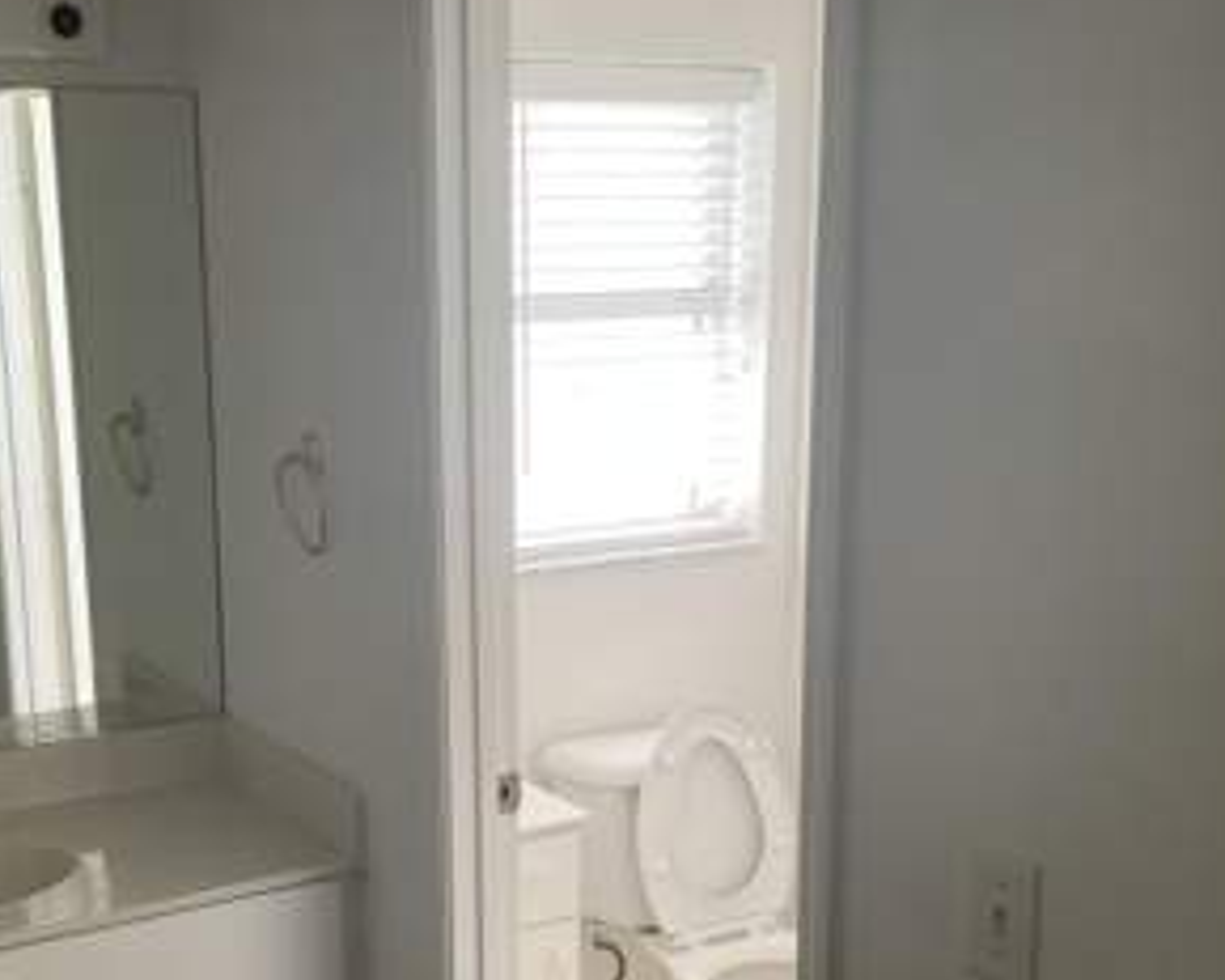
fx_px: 1703
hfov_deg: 39.1
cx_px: 403
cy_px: 626
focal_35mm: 47
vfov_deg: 31.9
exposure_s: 1/118
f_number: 1.8
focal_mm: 3
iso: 64
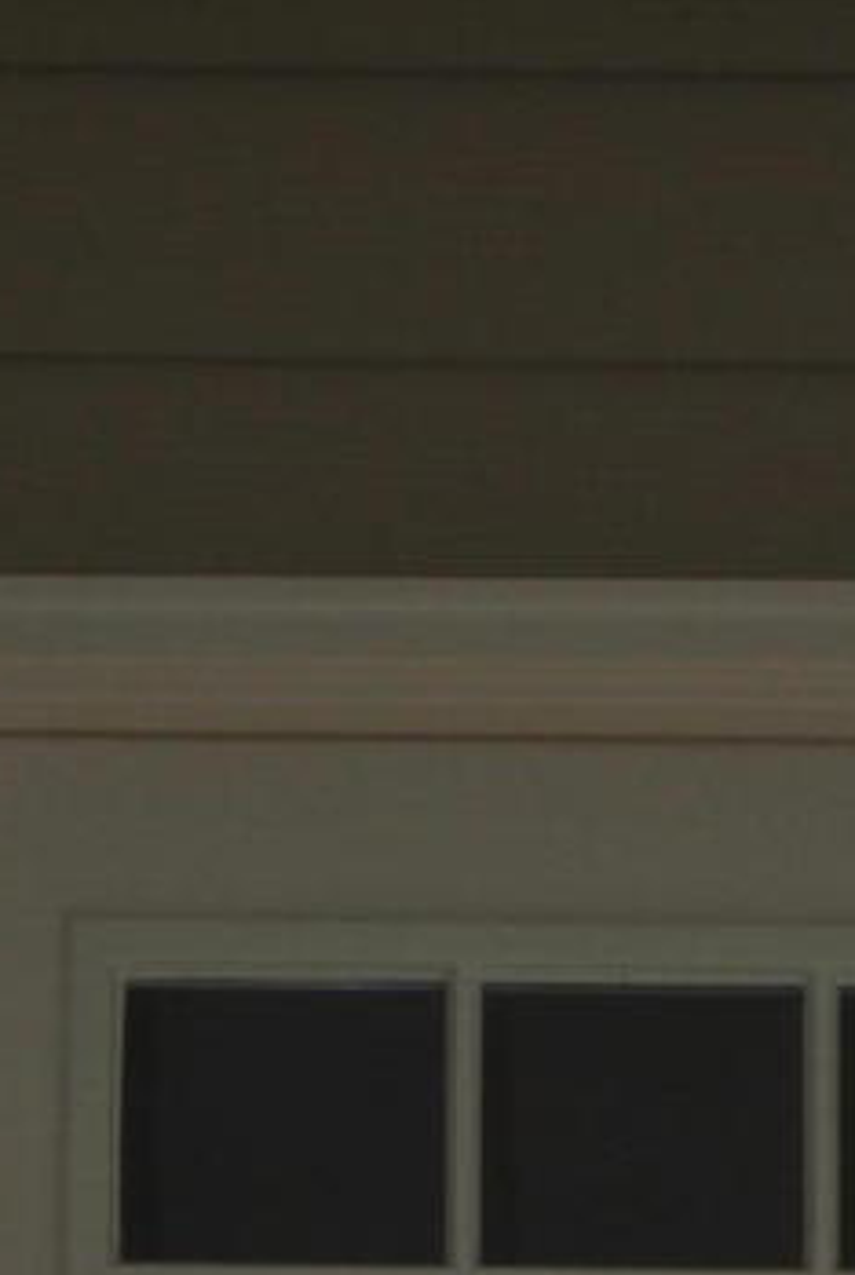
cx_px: 709
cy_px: 2188
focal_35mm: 292
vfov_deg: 6.9
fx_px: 10361
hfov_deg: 4.7
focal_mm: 34
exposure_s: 1/200
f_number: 13
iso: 100
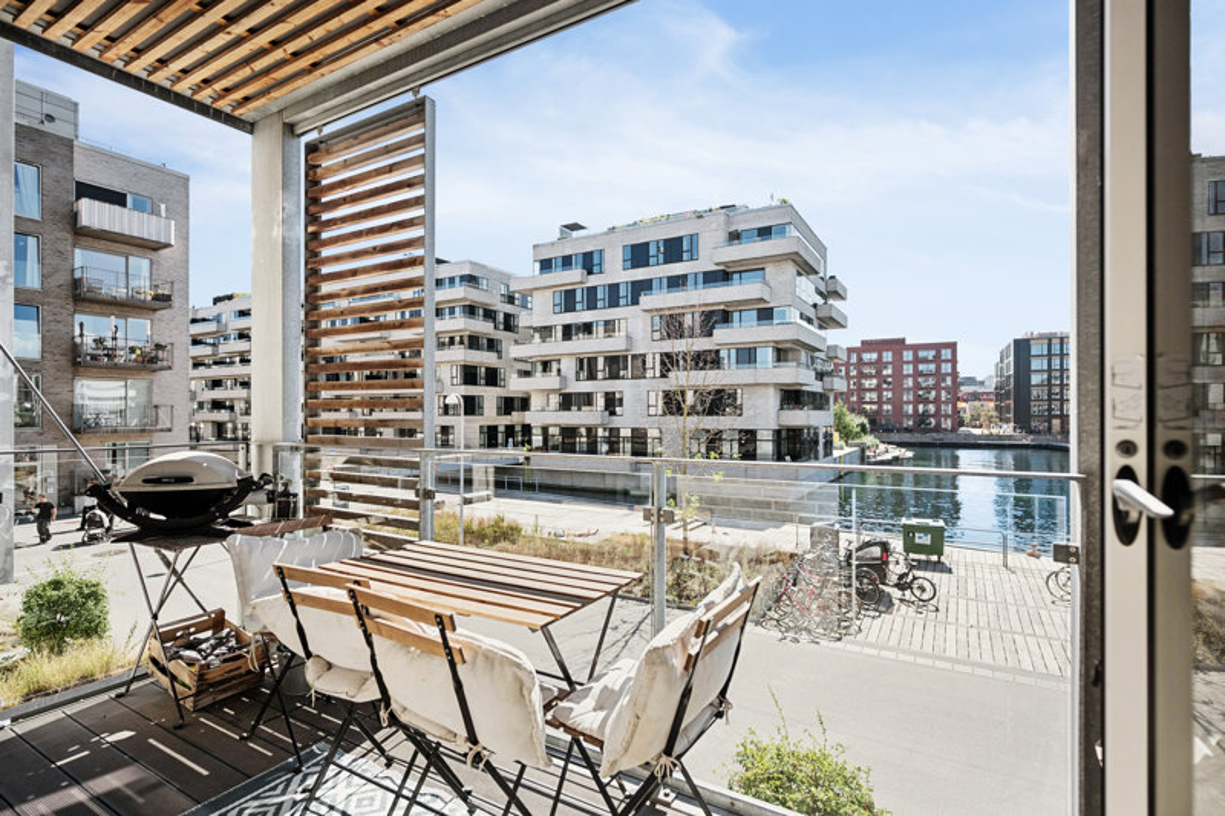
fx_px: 578
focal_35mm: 17
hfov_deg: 93.3
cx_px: 612
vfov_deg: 70.4
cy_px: 408
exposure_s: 1/2000
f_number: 4
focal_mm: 17
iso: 400
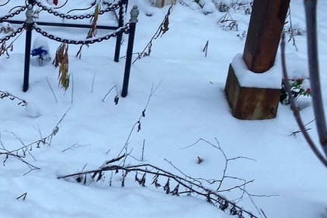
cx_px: -64
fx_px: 590
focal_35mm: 65
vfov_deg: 20.8
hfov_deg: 27.3
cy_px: 161
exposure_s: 1/296
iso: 32
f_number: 1.8
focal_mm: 4.25
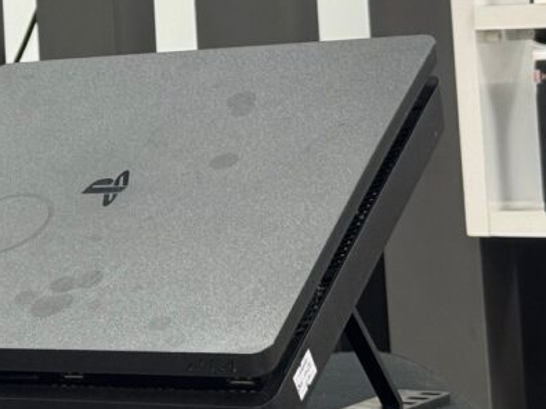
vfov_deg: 10.0
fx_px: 2302
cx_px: -282
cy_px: -113
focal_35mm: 146
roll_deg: +1.6
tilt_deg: +3.2
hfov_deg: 12.8
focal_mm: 6.76
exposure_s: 1/50
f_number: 1.78
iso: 200
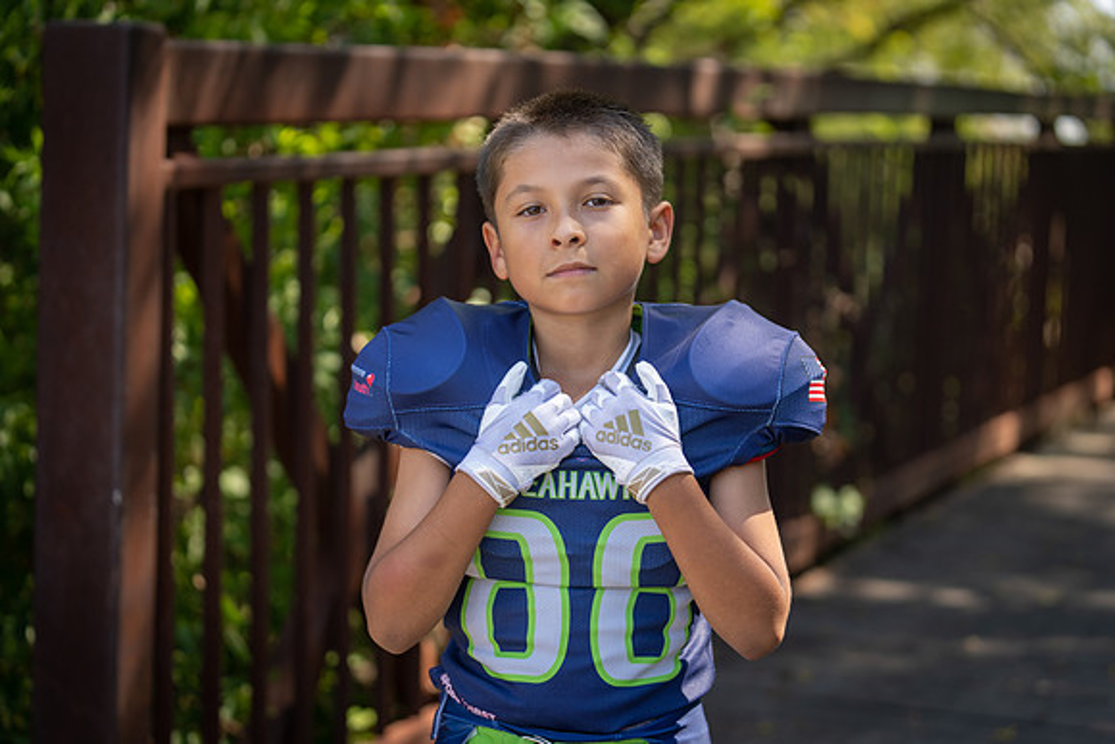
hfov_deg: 28.2
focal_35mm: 72
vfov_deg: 19.0
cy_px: 372
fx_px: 2221
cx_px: 558
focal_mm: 70
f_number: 2.8
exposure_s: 1/320
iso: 125
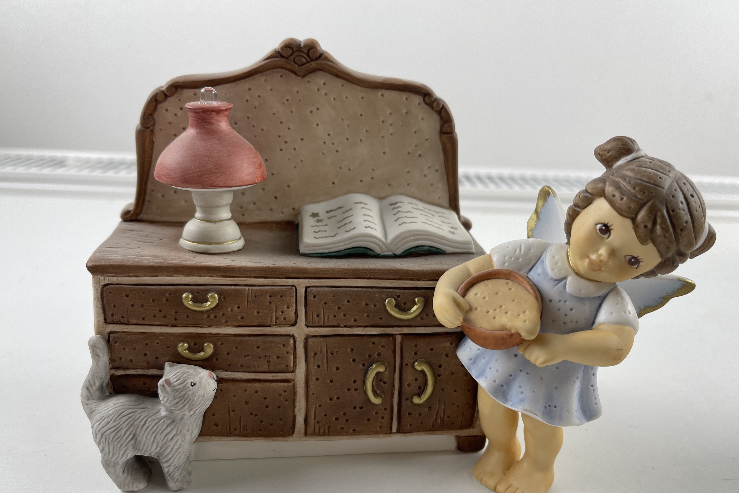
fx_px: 554
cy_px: 271
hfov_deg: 67.4
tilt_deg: -20.0
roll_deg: -3.2
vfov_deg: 47.9
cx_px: 365
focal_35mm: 27
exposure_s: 1/108
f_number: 1.6
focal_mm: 5.1
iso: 32
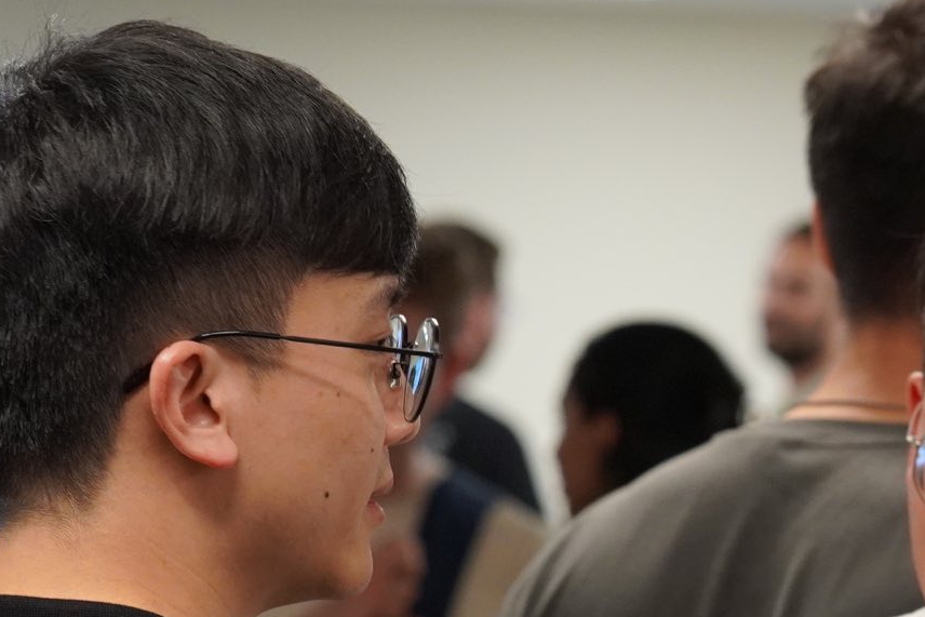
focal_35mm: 315
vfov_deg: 4.3
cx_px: 1273
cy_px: 729
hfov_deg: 6.5
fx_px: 8105
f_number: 4
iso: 1250
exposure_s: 1/160
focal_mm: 75
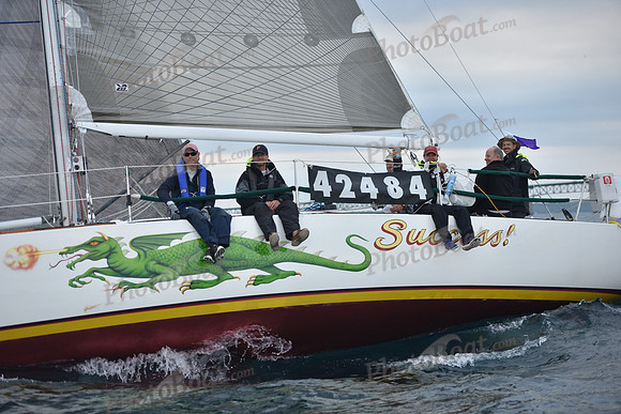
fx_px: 1208
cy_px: 207
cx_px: 310
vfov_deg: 19.5
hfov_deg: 28.8
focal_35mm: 70
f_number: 2.8
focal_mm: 70
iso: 500
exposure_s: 1/640
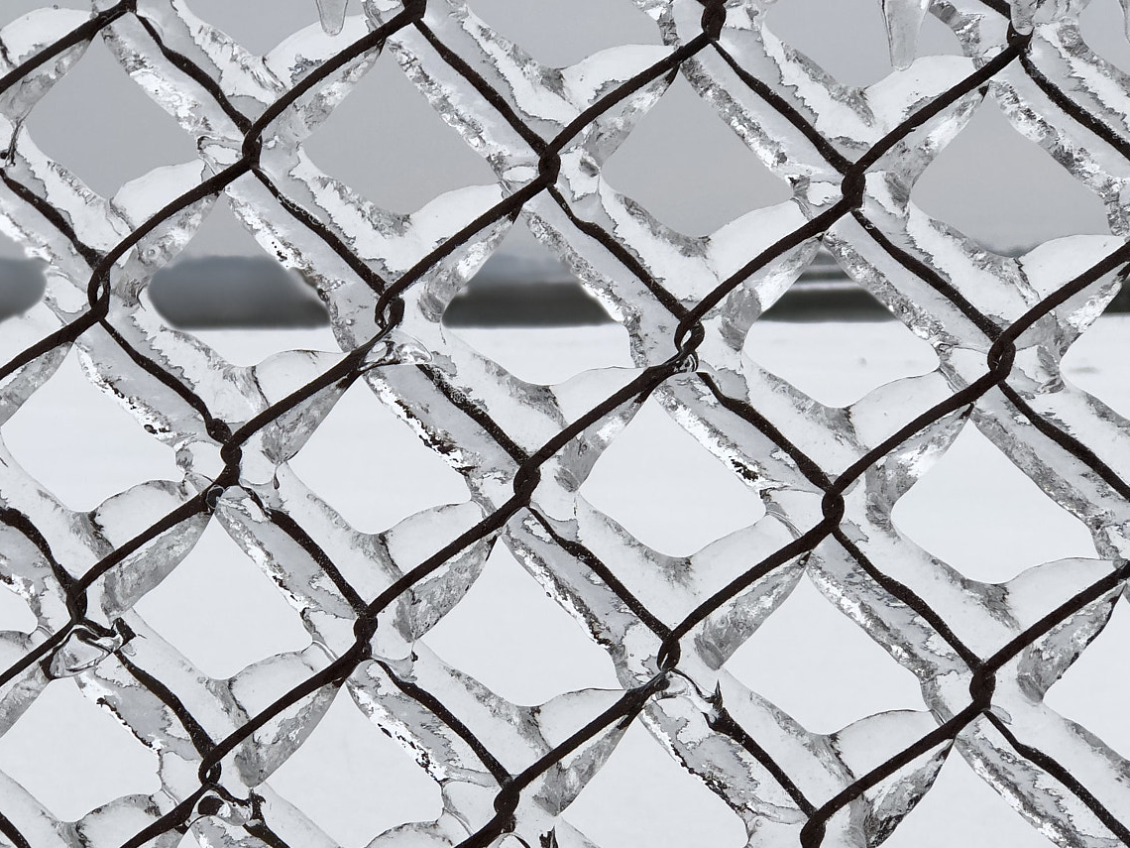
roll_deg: +0.5
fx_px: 2612
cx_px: 454
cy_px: 579
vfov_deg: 18.4
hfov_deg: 24.4
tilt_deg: -8.5
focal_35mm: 80
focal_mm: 6.6
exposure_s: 1/100
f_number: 2.8
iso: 25
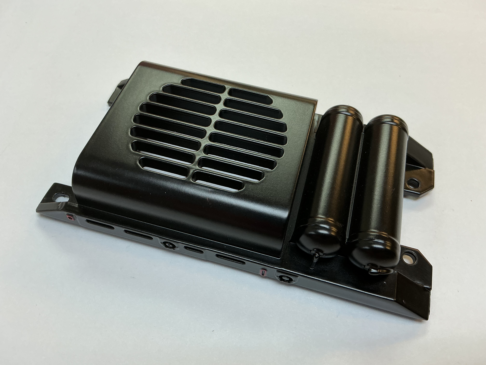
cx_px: 243
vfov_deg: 48.2
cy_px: 182
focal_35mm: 29
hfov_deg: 61.7
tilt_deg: -57.0
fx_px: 407
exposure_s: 1/120
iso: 50
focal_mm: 3
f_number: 1.8
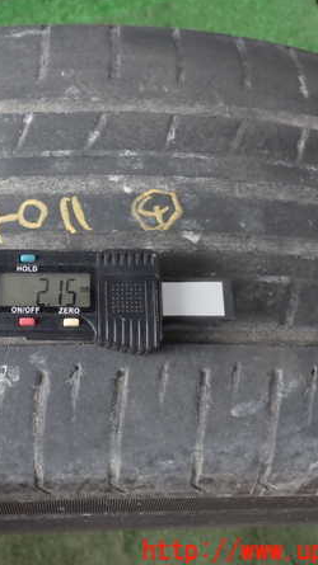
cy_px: 282
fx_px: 705
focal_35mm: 47
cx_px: 48
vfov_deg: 43.7
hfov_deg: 24.8
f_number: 3.2
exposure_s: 1/50
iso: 200
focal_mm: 5.79
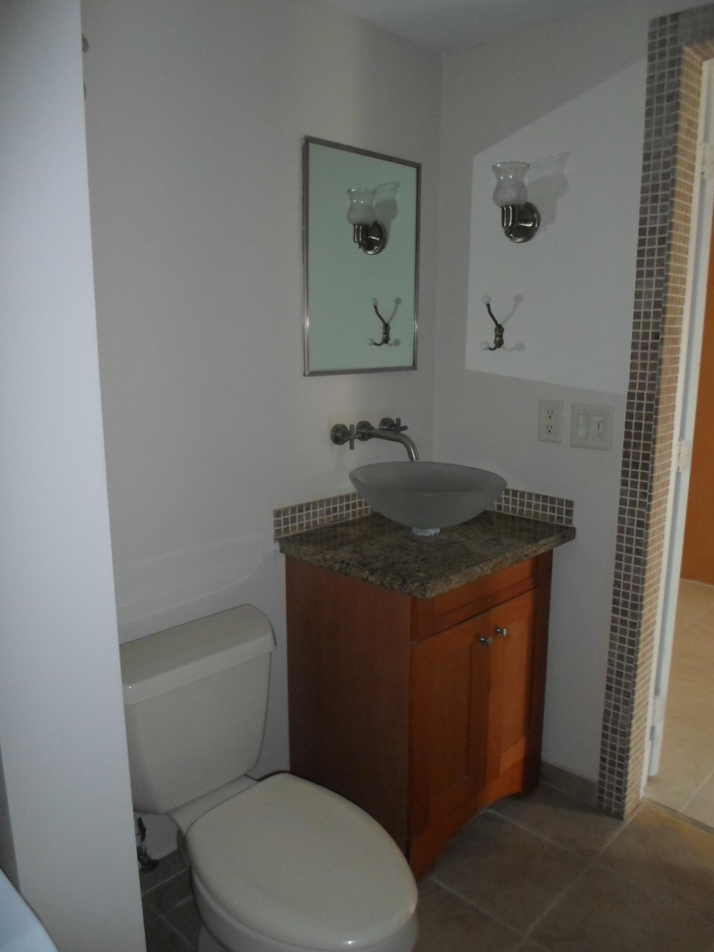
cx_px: 357
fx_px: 688
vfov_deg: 69.4
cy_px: 476
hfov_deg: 54.9
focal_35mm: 25
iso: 400
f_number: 2.5
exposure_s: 1/10
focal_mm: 4.5
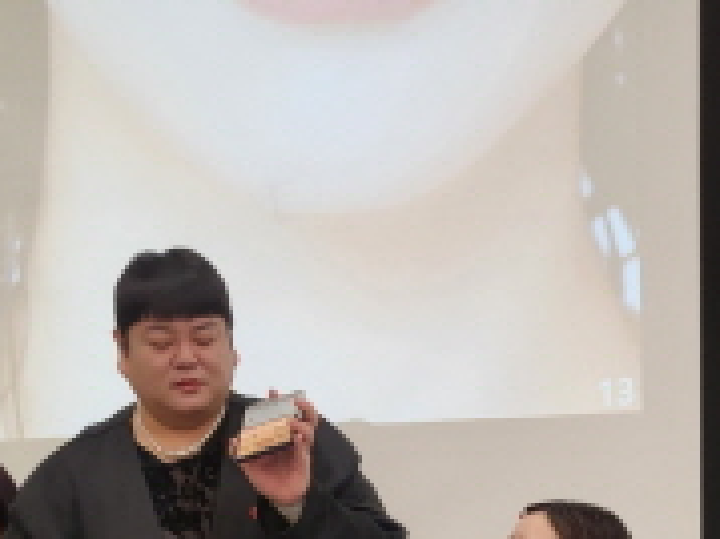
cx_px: 410
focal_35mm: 65
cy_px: 644
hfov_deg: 29.8
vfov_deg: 21.0
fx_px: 1351
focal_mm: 4.25
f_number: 1.8
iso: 80
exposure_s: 1/120
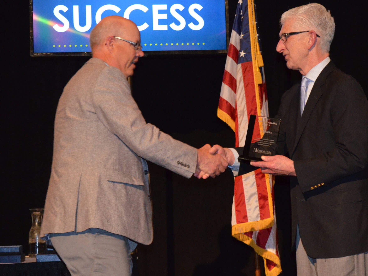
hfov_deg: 23.0
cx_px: 201
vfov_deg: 17.4
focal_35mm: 85
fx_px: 904
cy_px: 130
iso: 3200
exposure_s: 1/60
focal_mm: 42
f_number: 5.3
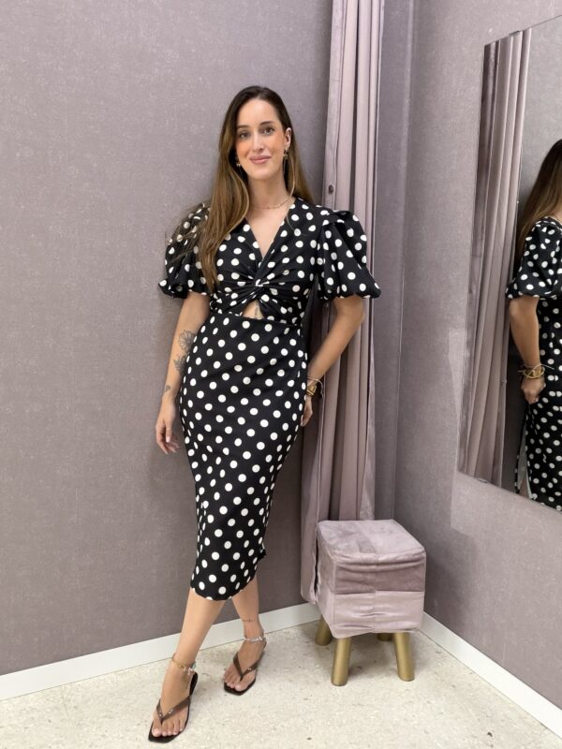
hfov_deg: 46.8
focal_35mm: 30
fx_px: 649
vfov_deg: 60.0
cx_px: 281
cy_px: 374
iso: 125
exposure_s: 1/50
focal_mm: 2.71
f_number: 1.9
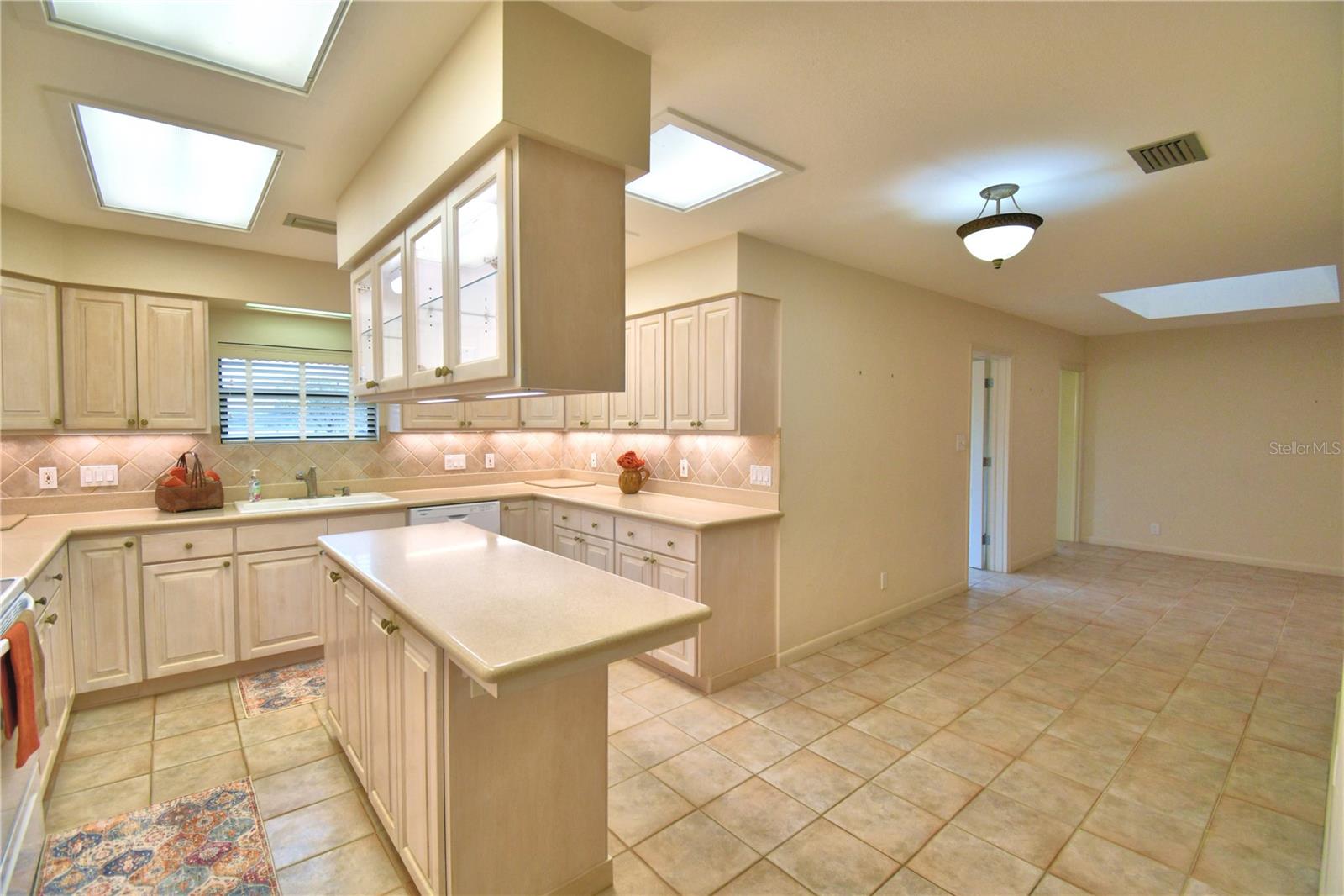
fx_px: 560
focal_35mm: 15
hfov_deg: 100.4
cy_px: 448
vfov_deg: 77.3
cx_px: 672
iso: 200
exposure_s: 1/160
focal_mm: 10
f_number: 4.5
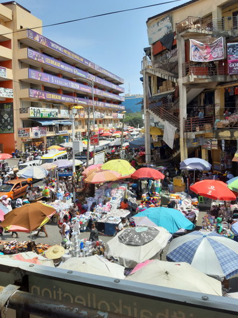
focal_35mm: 27
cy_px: 159
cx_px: 119
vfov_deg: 65.3
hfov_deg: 51.4
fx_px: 247
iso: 40
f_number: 1.7
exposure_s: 1/1362
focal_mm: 3.93
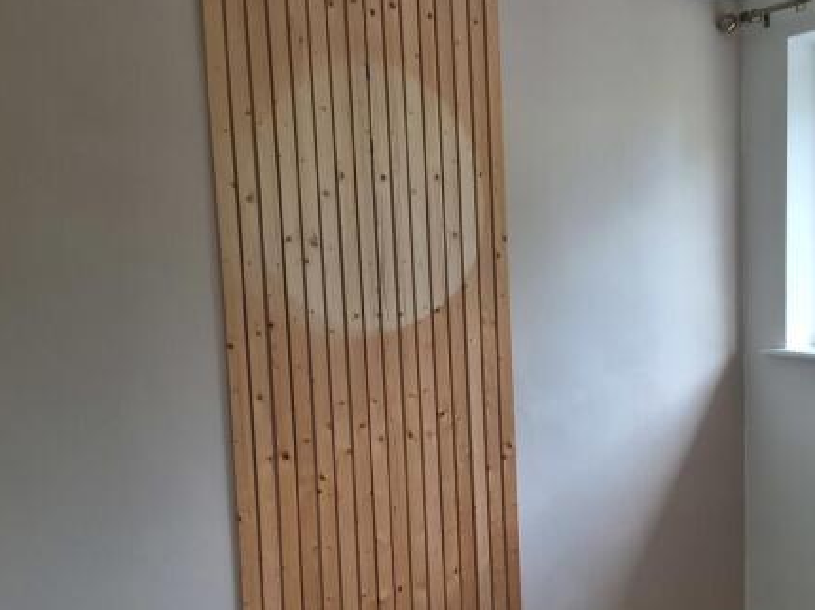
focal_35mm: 38
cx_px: 473
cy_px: 374
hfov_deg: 48.8
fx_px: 894
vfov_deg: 37.5
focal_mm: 2.91
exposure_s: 1/50
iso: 40
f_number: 1.9
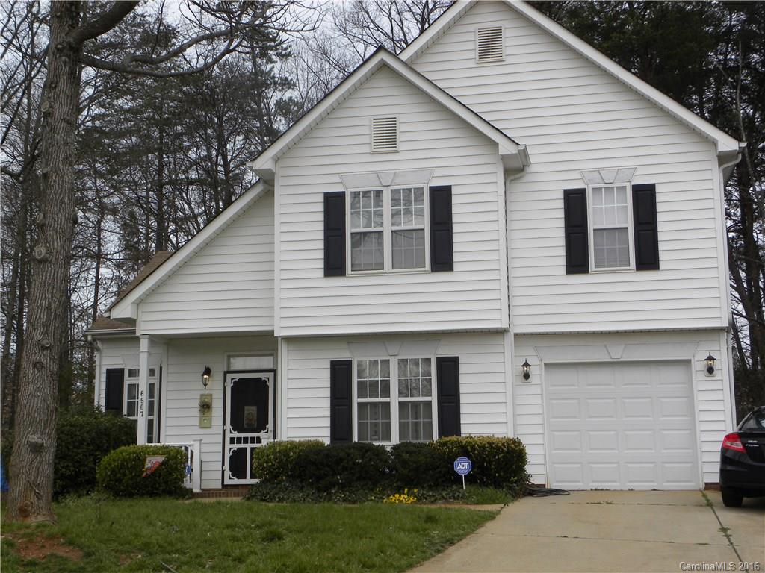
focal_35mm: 52
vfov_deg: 28.0
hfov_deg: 36.8
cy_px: 286
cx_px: 382
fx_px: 1149
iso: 64
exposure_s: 1/280
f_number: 5.6
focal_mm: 9.2
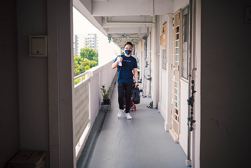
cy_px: 84
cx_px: 126
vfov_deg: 25.3
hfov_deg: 37.2
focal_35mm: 53
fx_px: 373
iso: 320
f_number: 1.7
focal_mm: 25
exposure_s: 1/1250
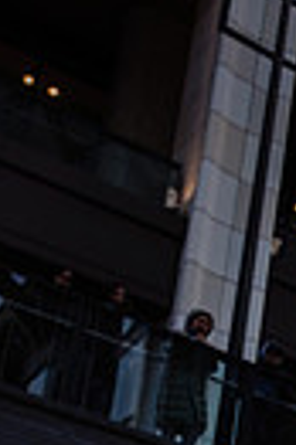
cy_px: 654
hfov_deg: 9.8
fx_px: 1373
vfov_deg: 16.8
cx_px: 844
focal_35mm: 111
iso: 160
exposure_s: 1/160
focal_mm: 16.5
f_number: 3.6
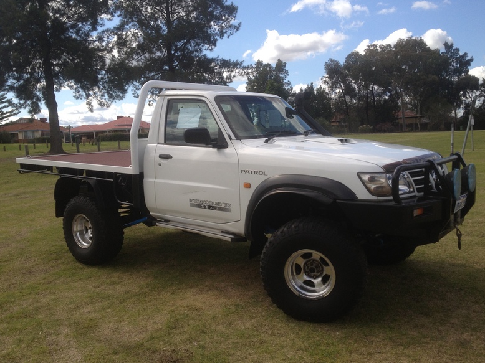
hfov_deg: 51.4
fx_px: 504
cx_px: 249
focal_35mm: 36
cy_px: 177
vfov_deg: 39.6
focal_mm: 4.28
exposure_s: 1/1284
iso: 50
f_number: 2.4
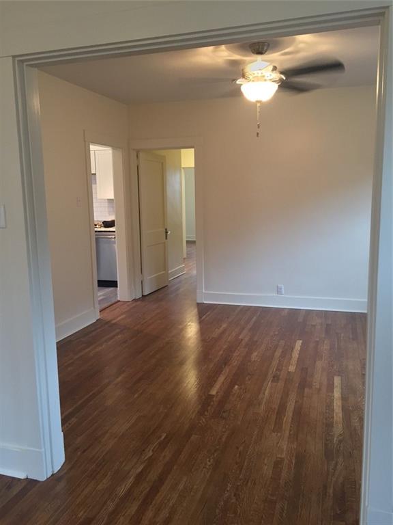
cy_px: 262
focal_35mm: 29
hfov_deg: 48.2
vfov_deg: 61.7
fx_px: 439
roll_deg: +1.1
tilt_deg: -7.2
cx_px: 196
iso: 125
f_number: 2.2
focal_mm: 4.15
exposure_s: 1/33
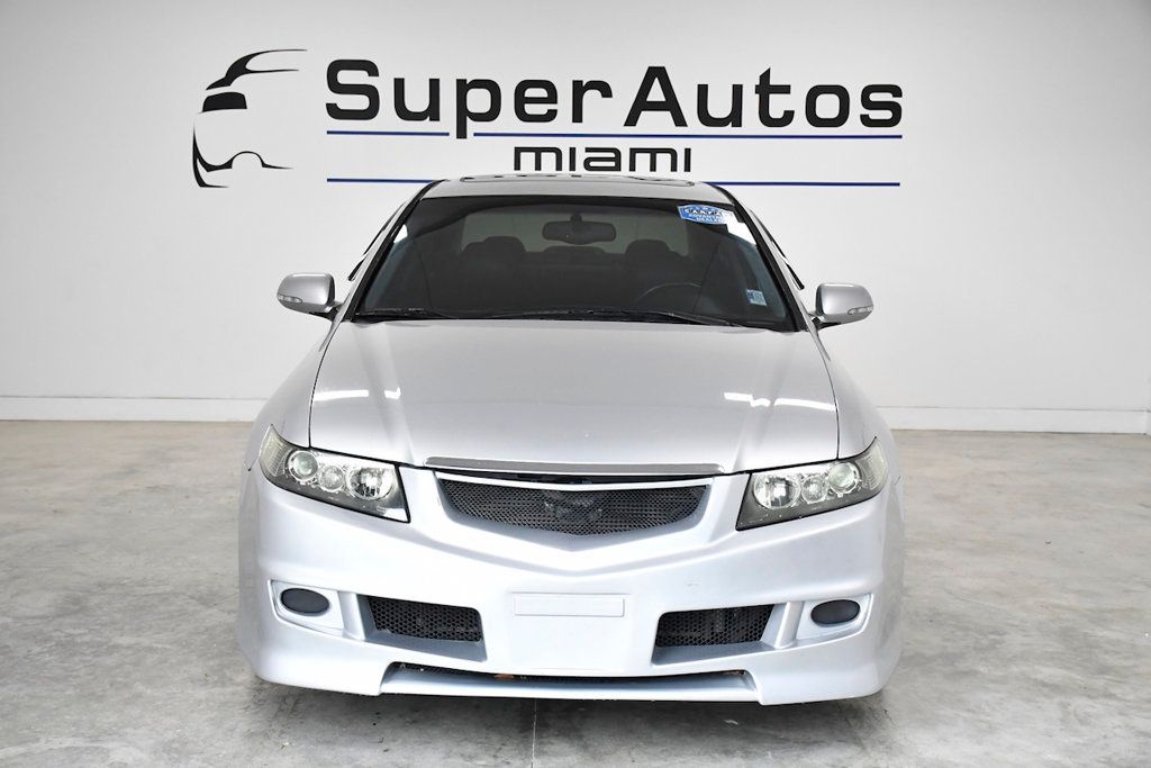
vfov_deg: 29.9
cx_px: 576
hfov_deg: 43.6
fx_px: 1439
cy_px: 384
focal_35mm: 45
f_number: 4.5
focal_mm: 30
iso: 2500
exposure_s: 1/1000
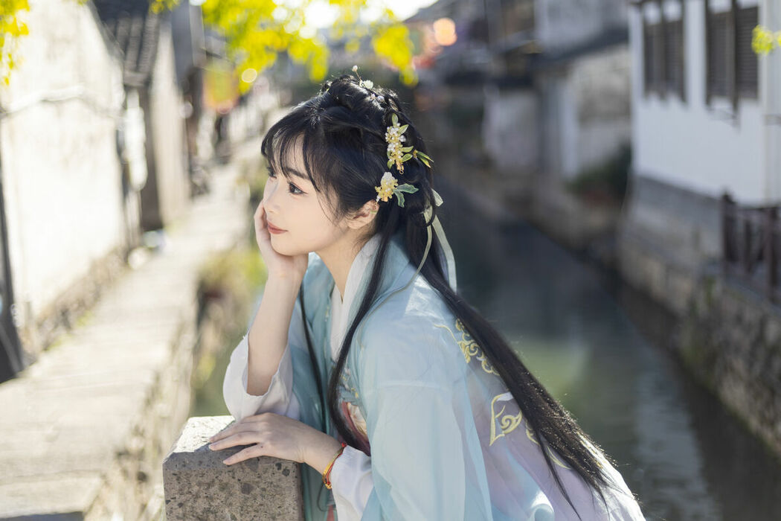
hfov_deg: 39.6
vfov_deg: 27.0
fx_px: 1085
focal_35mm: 50
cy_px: 260
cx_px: 390
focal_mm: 50
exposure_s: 1/1600
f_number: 1.8
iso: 100
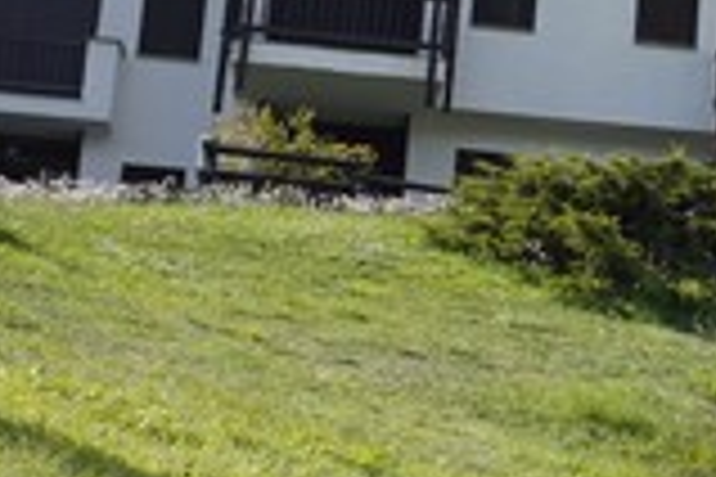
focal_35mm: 121
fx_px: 2406
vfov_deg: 11.3
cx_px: 1126
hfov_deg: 15.4
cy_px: 128
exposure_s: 1/800
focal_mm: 16
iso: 100
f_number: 3.5
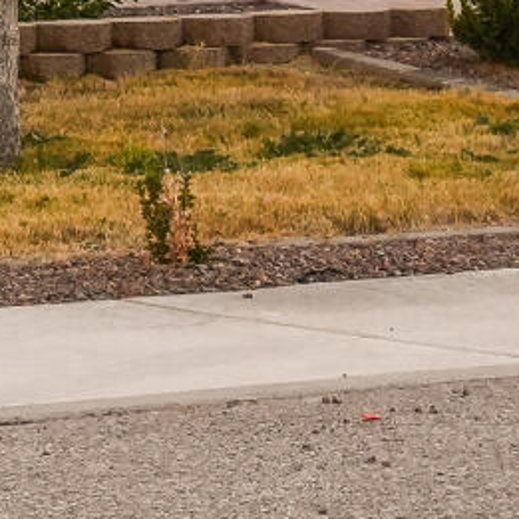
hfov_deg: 5.6
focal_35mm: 303
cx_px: -658
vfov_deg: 5.7
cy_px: -262
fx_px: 5140
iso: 640
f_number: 11
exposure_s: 1/10
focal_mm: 31
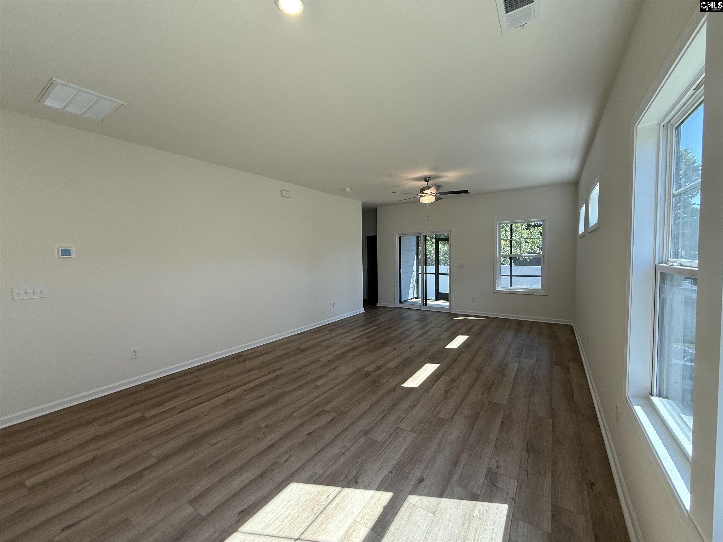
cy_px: 271
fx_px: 292
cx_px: 362
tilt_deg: -3.0
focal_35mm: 14
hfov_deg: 102.1
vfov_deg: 85.7
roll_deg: +0.8
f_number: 2.2
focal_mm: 2.22
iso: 80
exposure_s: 1/120
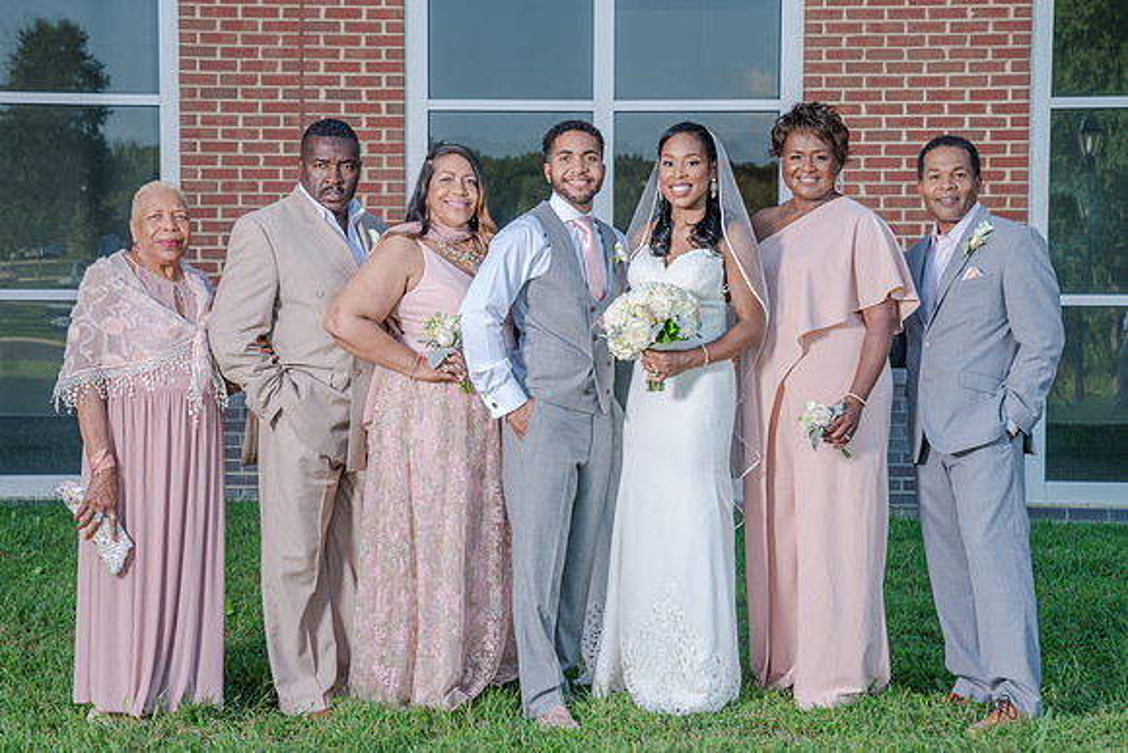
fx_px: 2120
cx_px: 567
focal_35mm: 68
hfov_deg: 29.8
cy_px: 336
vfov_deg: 20.1
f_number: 5.6
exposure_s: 1/200
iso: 200
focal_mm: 61
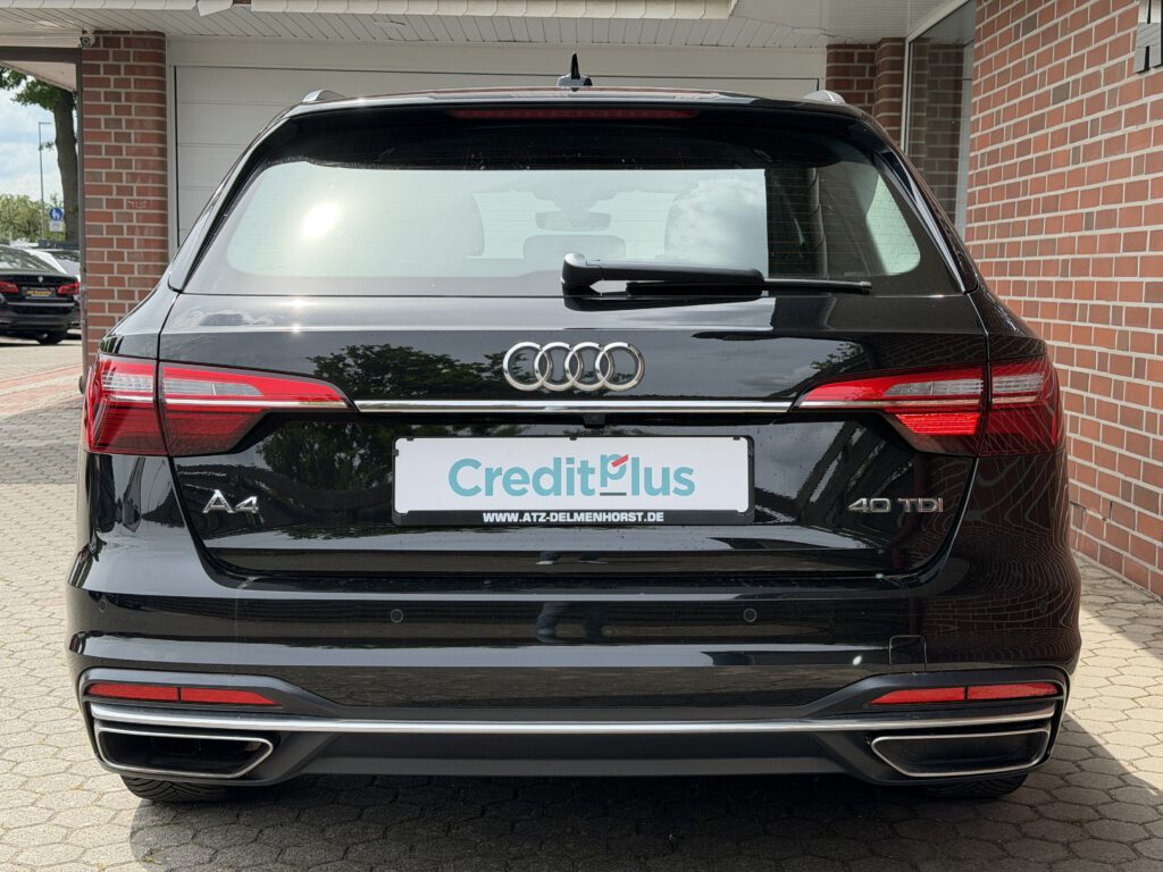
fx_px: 1613
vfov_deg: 30.3
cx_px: 582
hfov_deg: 39.7
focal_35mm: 48
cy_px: 436
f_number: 1.78
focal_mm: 6.76
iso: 80
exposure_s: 1/2088
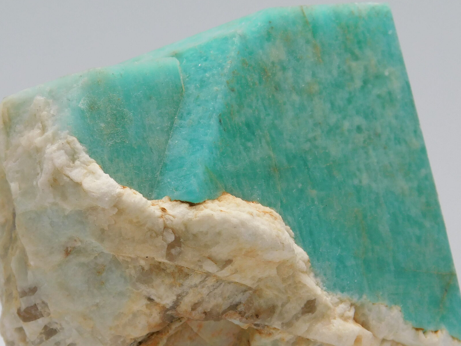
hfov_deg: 20.9
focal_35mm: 94
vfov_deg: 15.7
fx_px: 1252
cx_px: 255
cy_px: 244
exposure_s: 1/250
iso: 125
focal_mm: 10.4
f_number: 4
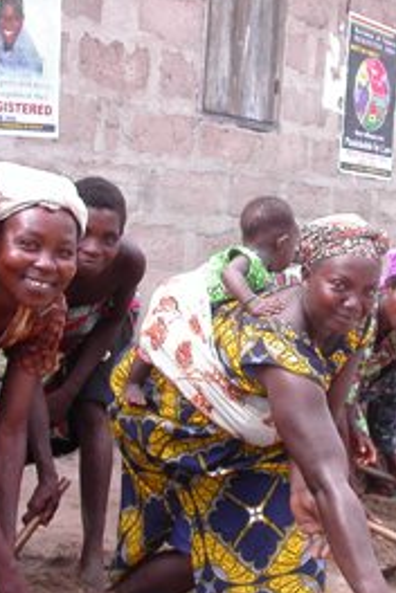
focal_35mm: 67
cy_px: 312
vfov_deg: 30.1
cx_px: 259
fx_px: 1105
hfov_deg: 20.3
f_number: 8
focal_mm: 7.8
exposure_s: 1/180
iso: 100
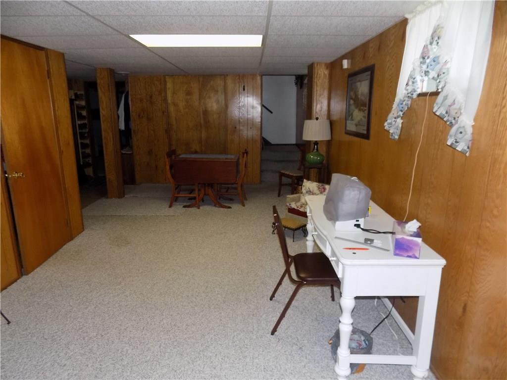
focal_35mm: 23
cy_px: 190
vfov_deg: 58.9
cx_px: 254
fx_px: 337
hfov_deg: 73.9
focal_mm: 4
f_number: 3.1
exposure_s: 1/30
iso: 200
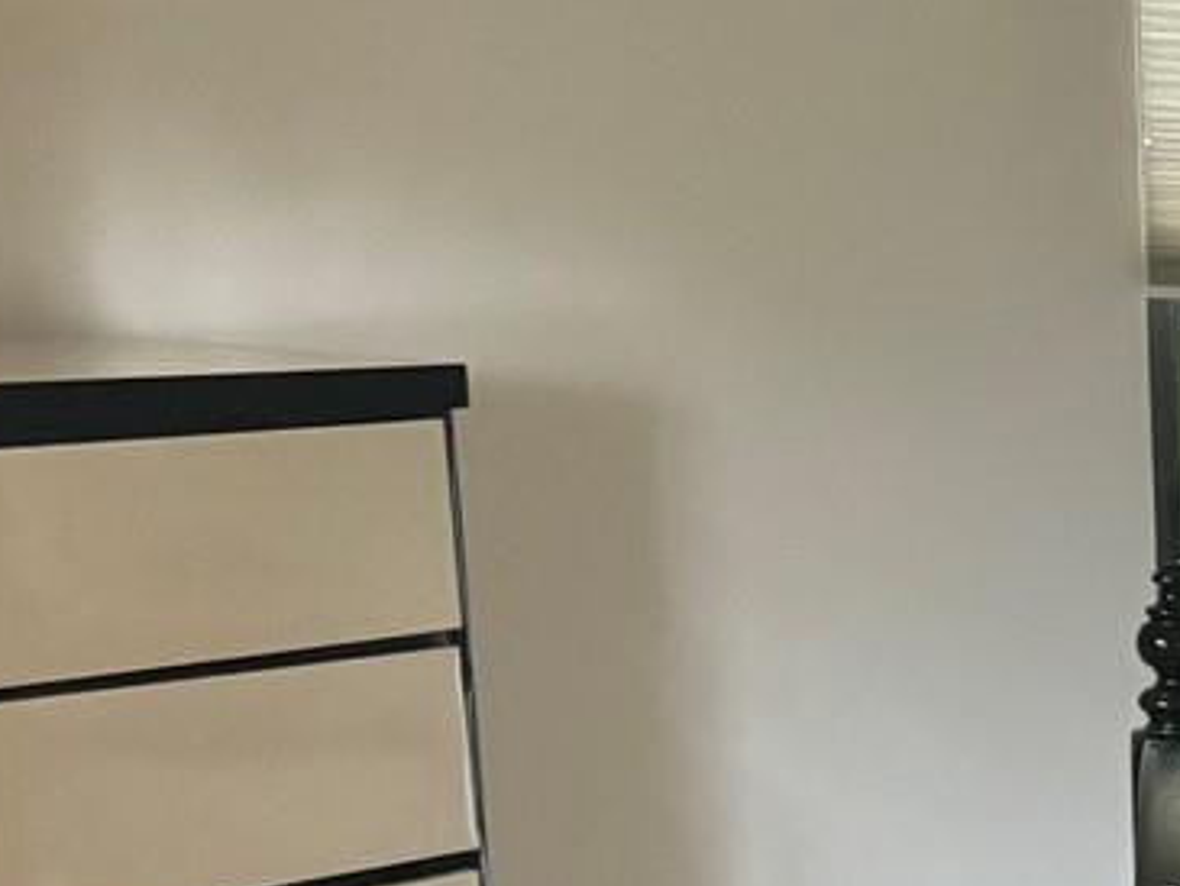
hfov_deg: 15.1
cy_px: 1365
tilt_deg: -15.0
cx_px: 2072
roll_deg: -1.2
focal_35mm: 114
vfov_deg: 12.3
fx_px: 3887
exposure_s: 1/60
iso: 500
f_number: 1.6
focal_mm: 5.96
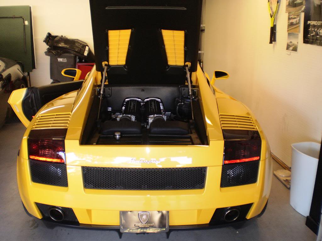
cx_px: 161
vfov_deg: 39.7
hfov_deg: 51.4
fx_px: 335
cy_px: 120
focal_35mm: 36
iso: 125
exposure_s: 1/30
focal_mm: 6.3
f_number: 3.1
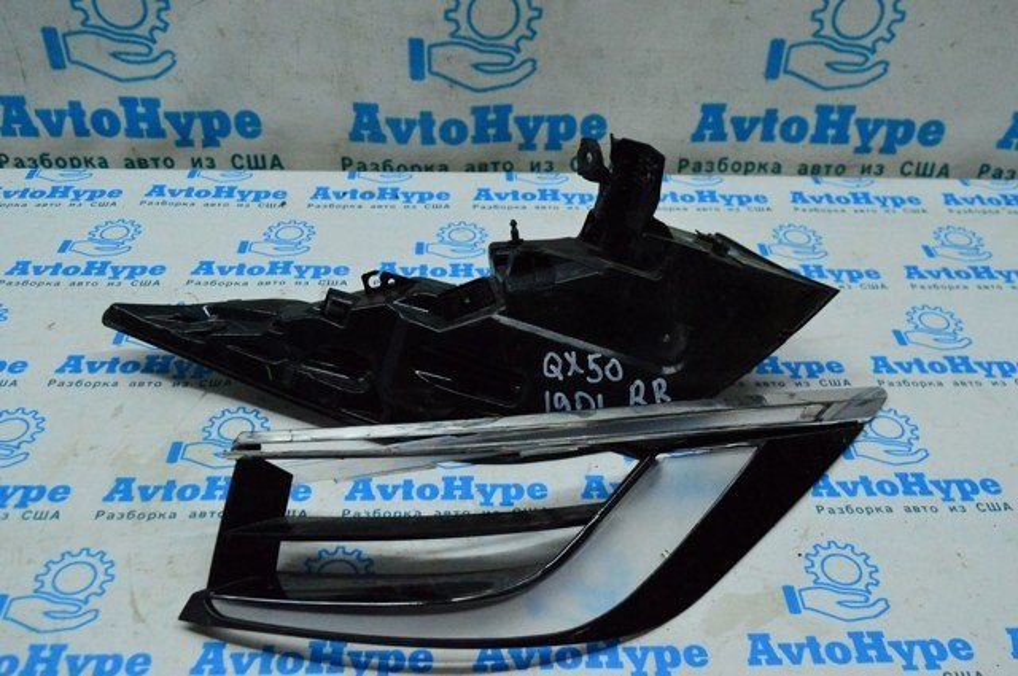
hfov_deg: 53.2
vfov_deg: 36.8
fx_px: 1017
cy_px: 338
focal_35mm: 36
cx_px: 509
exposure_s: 1/800
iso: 6400
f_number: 6.3
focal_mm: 24
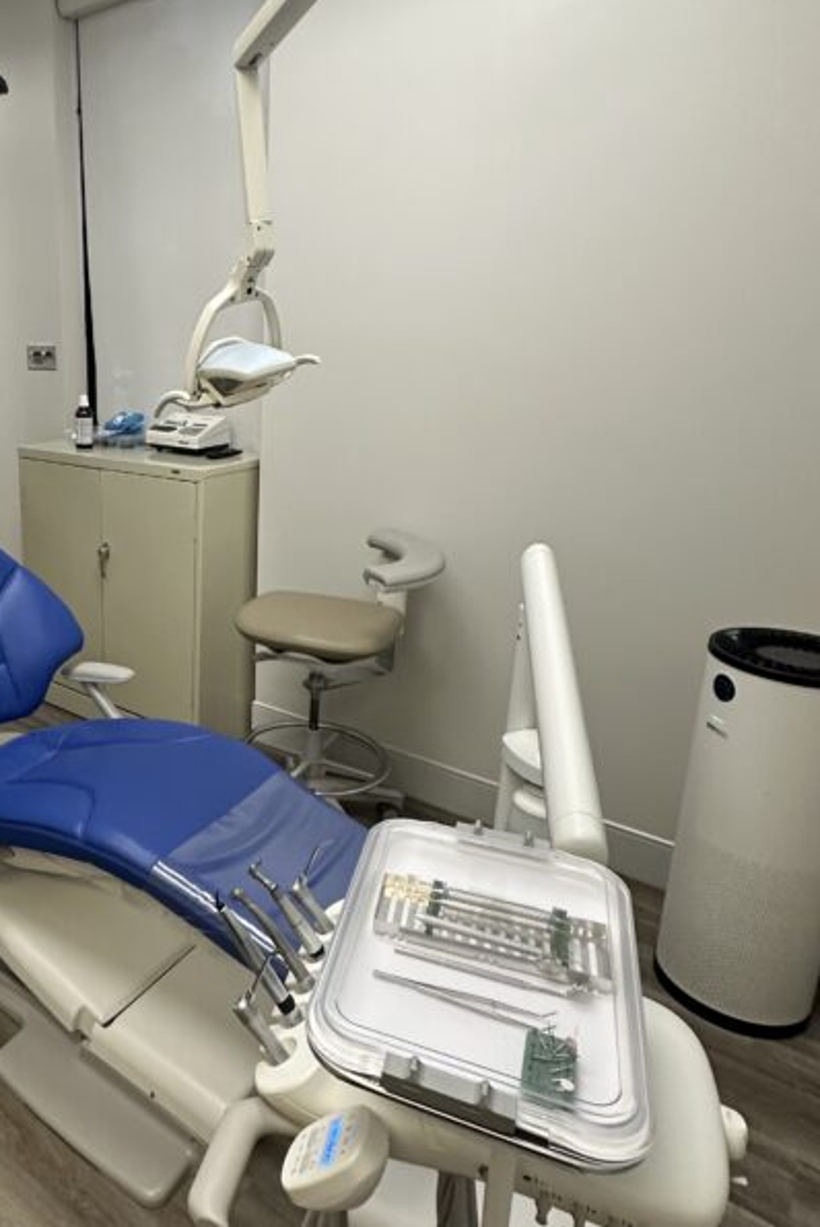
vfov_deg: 71.3
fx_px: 853
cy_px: 552
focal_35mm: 25
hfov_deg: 47.6
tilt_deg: -15.7
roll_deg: +0.8
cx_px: 128
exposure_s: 1/120
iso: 250
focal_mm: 2.22
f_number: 2.2
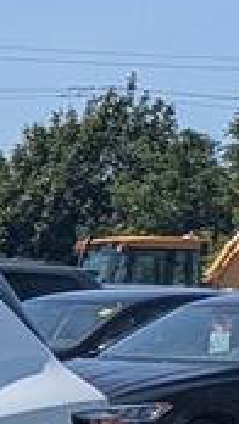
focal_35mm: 200
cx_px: -1135
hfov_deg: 4.6
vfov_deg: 10.0
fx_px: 2251
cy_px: 829
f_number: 1.89
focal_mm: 5.43
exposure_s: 1/3953
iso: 49
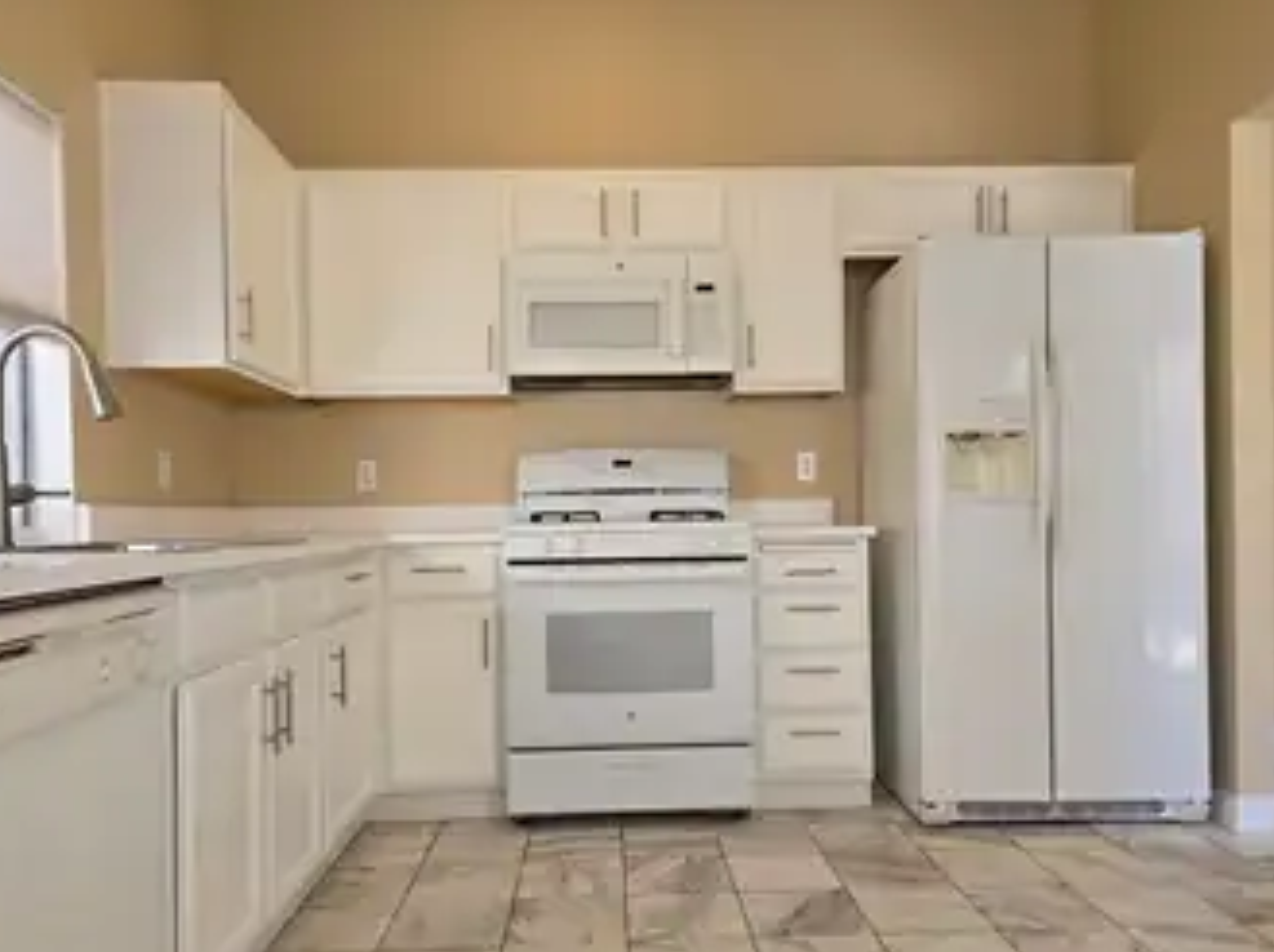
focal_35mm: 28
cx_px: 623
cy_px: 534
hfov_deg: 63.5
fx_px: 1029
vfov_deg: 49.5
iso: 40
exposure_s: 1/120
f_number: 1.7
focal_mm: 6.3
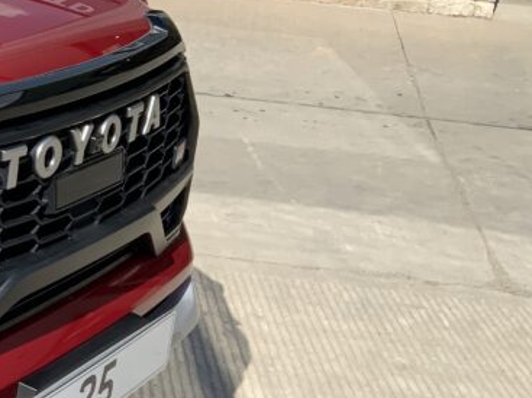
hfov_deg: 21.3
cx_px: -199
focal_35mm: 81
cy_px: 213
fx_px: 1244
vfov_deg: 18.2
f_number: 1.8
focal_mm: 3
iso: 16
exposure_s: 1/1675
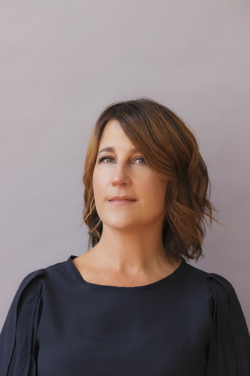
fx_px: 1406
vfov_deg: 15.2
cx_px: 125
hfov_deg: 10.2
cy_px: 188
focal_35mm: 135
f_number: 2.8
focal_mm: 90
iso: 200
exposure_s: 1/100
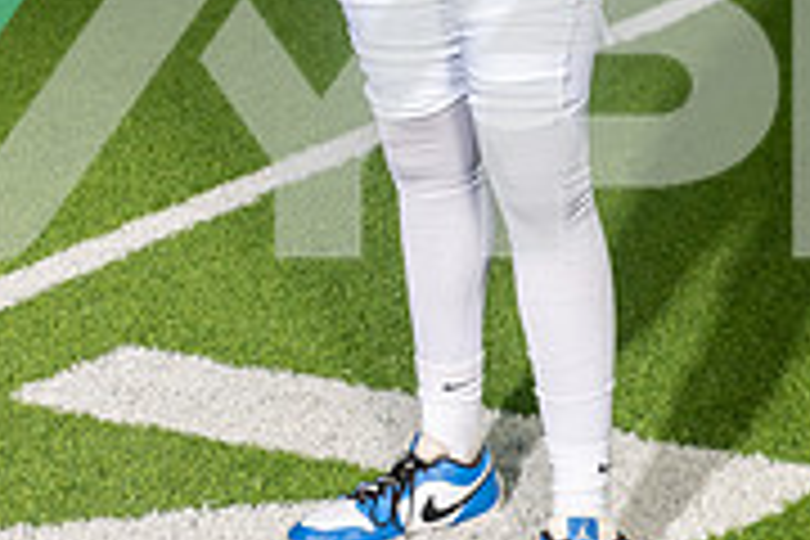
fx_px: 2700
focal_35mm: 120
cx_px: 436
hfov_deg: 17.1
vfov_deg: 11.1
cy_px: -194
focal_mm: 48
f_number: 7.1
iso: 800
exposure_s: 1/320
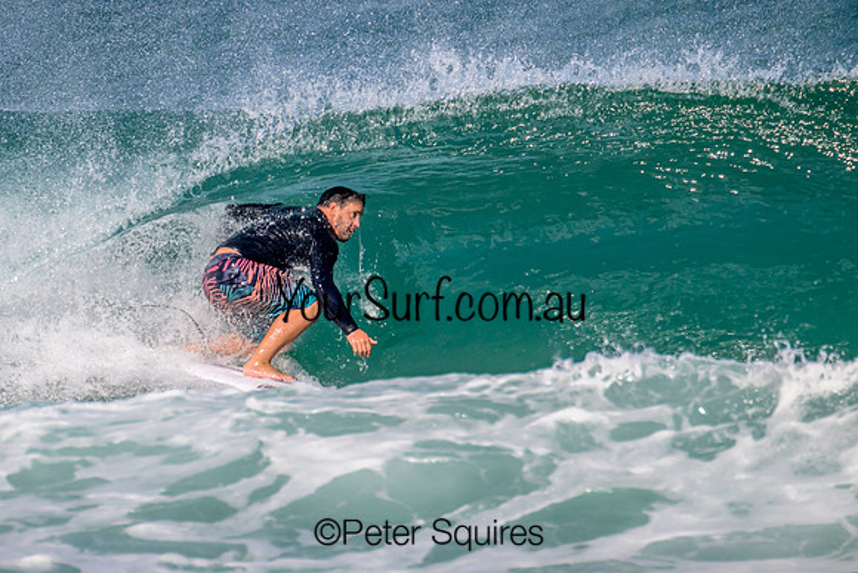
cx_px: 306
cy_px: 300
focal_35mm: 1029
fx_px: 24531
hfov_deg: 2.0
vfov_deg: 1.3
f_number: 11
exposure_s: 1/2000
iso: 900
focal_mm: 800
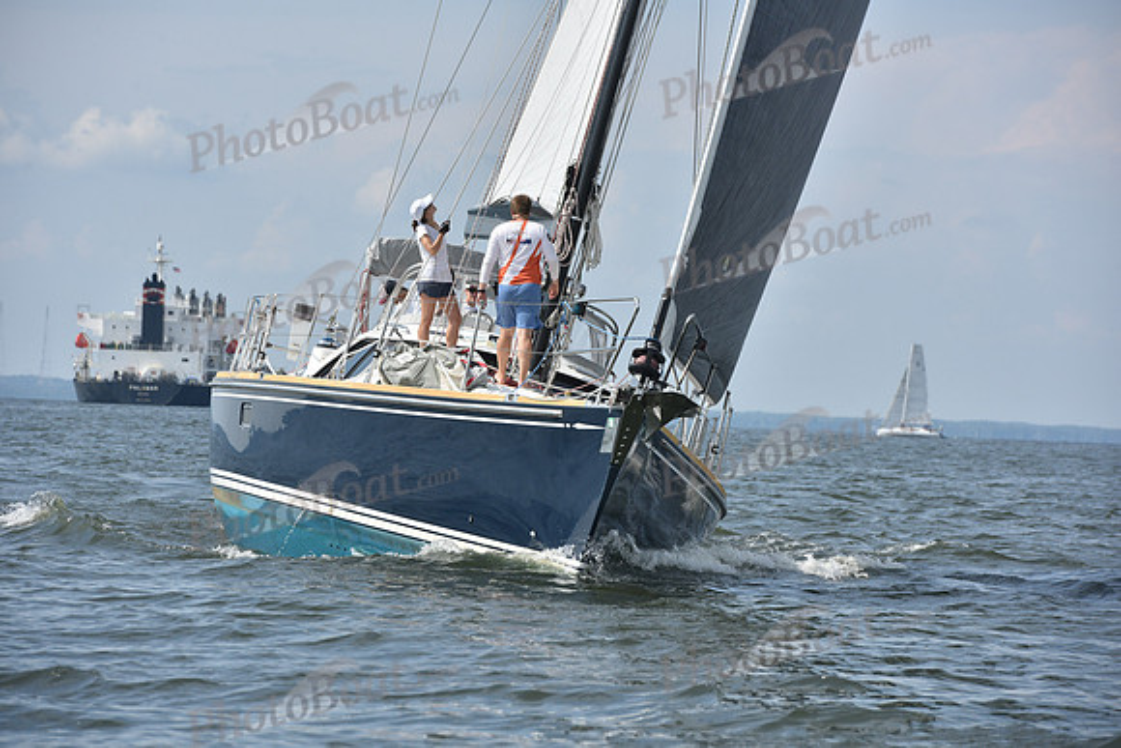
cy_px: 374
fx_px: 6229
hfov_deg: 10.3
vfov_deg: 6.9
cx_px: 560
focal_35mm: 200
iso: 320
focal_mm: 200
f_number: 9
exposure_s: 1/1250
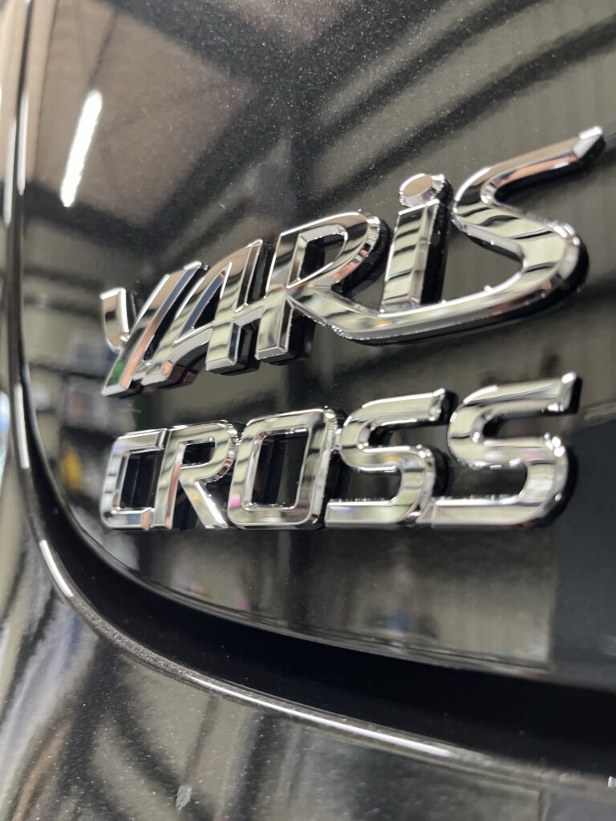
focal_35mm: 26
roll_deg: +2.1
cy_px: 410
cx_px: 308
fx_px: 617
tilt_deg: +5.6
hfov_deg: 53.1
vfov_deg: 67.3
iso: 250
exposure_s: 1/60
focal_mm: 5.1
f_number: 1.6
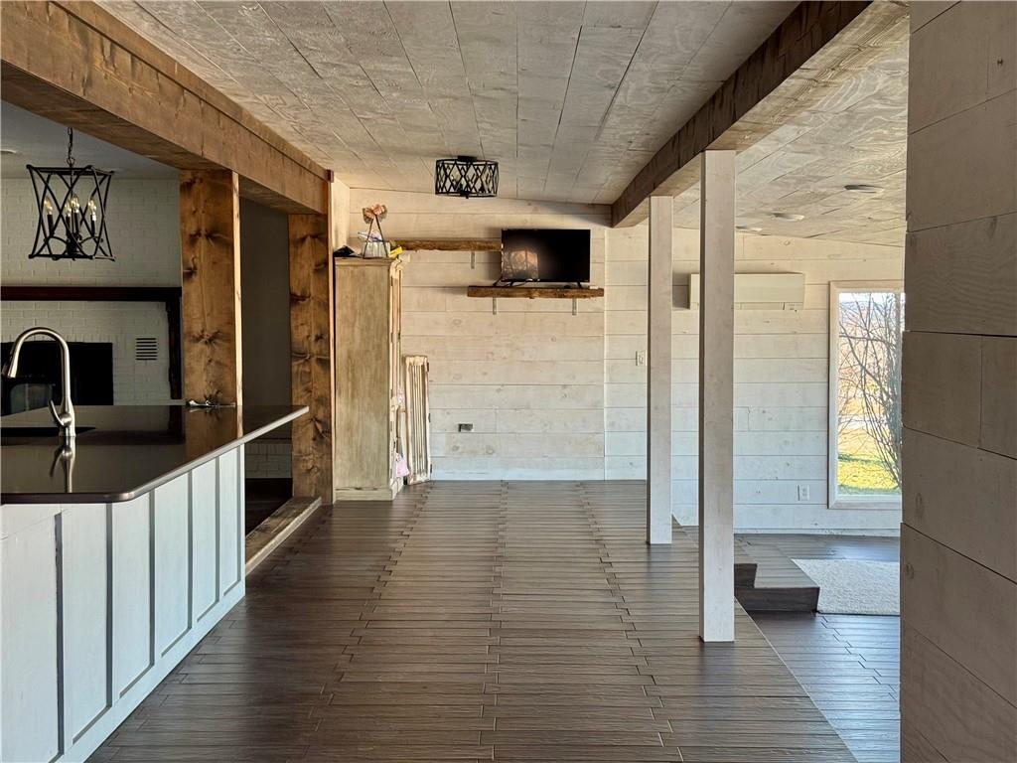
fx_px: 1410
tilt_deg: -4.2
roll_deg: +0.0
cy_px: 382
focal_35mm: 48
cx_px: 508
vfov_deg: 30.3
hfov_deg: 39.7
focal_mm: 6.76
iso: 100
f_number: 1.78
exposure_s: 1/95
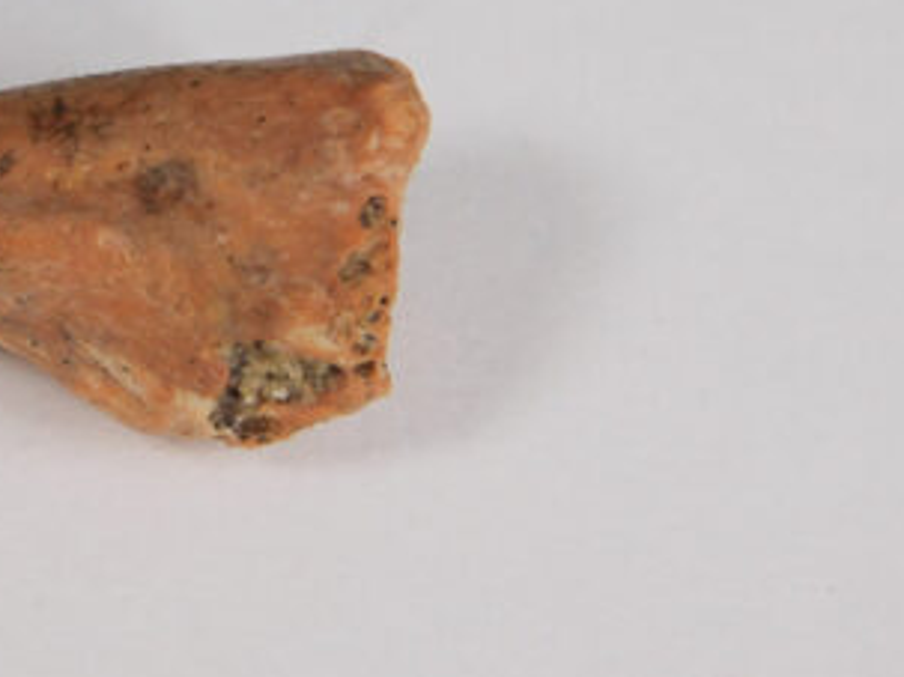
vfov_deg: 3.1
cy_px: 167
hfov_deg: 4.1
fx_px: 12530
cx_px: -21
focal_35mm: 480
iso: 125
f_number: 5.4
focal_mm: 35.9
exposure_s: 1/320
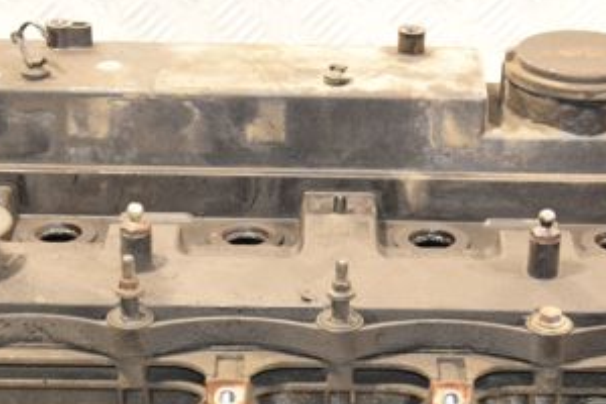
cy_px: 319
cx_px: 333
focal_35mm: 112
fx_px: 1886
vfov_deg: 12.2
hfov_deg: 18.2
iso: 1600
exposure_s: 1/60
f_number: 5.6
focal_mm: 35
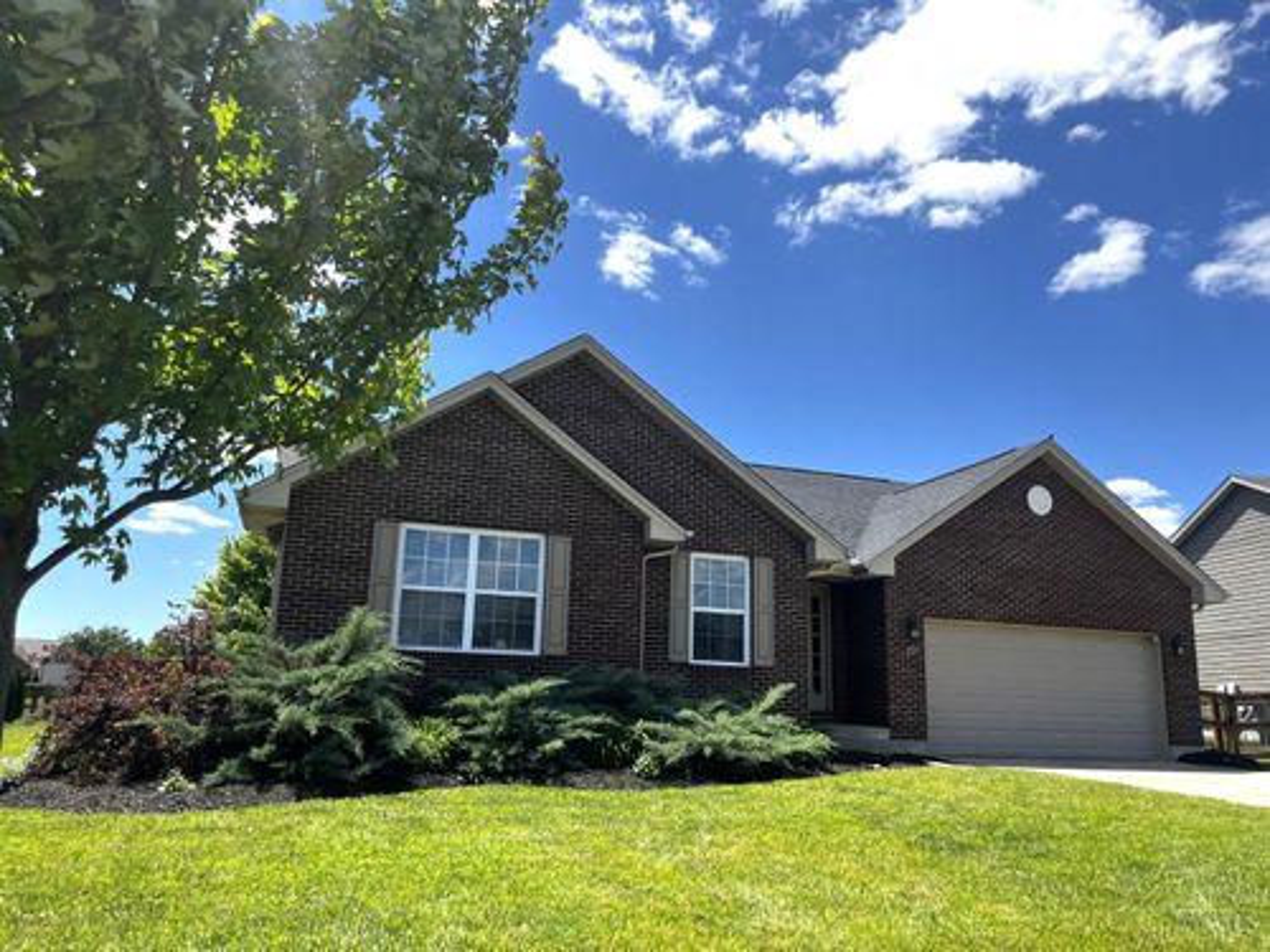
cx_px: 635
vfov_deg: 53.1
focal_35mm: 26
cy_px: 476
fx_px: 954
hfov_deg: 67.3
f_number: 1.6
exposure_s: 1/2967
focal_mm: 5.1
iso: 50
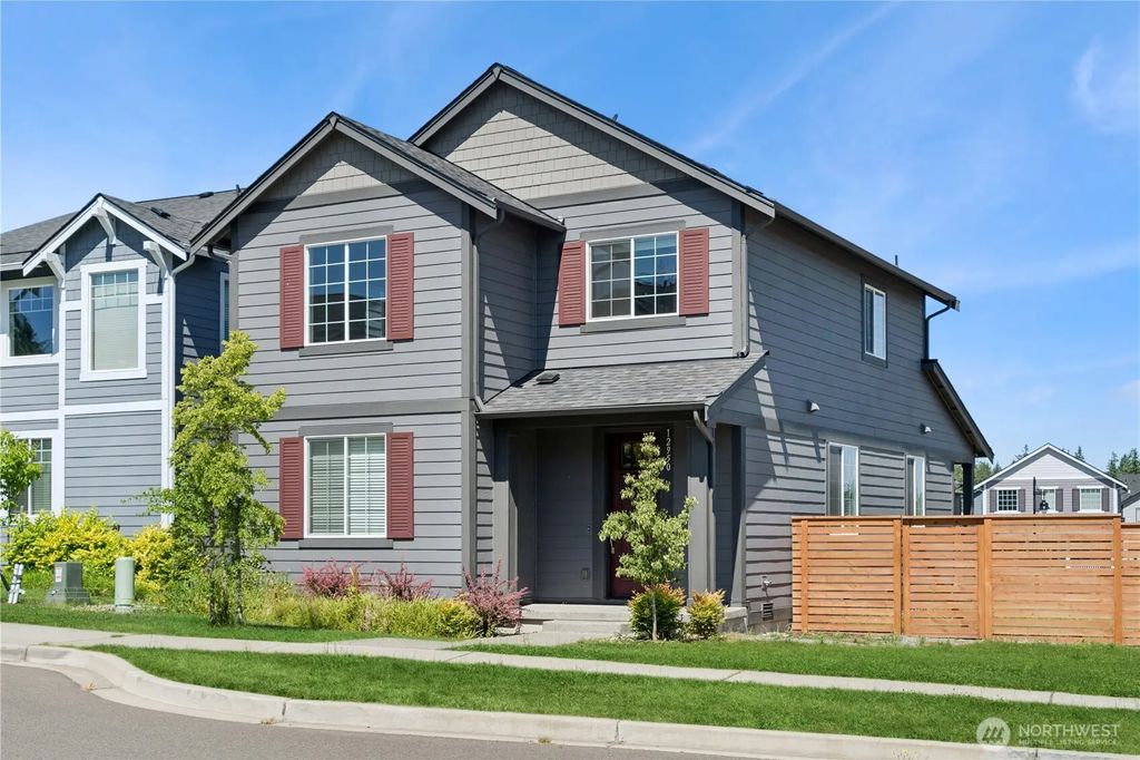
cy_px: 380
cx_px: 570
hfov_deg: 44.5
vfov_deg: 30.5
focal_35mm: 44
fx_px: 1393
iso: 200
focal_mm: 44
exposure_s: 1/400
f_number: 8
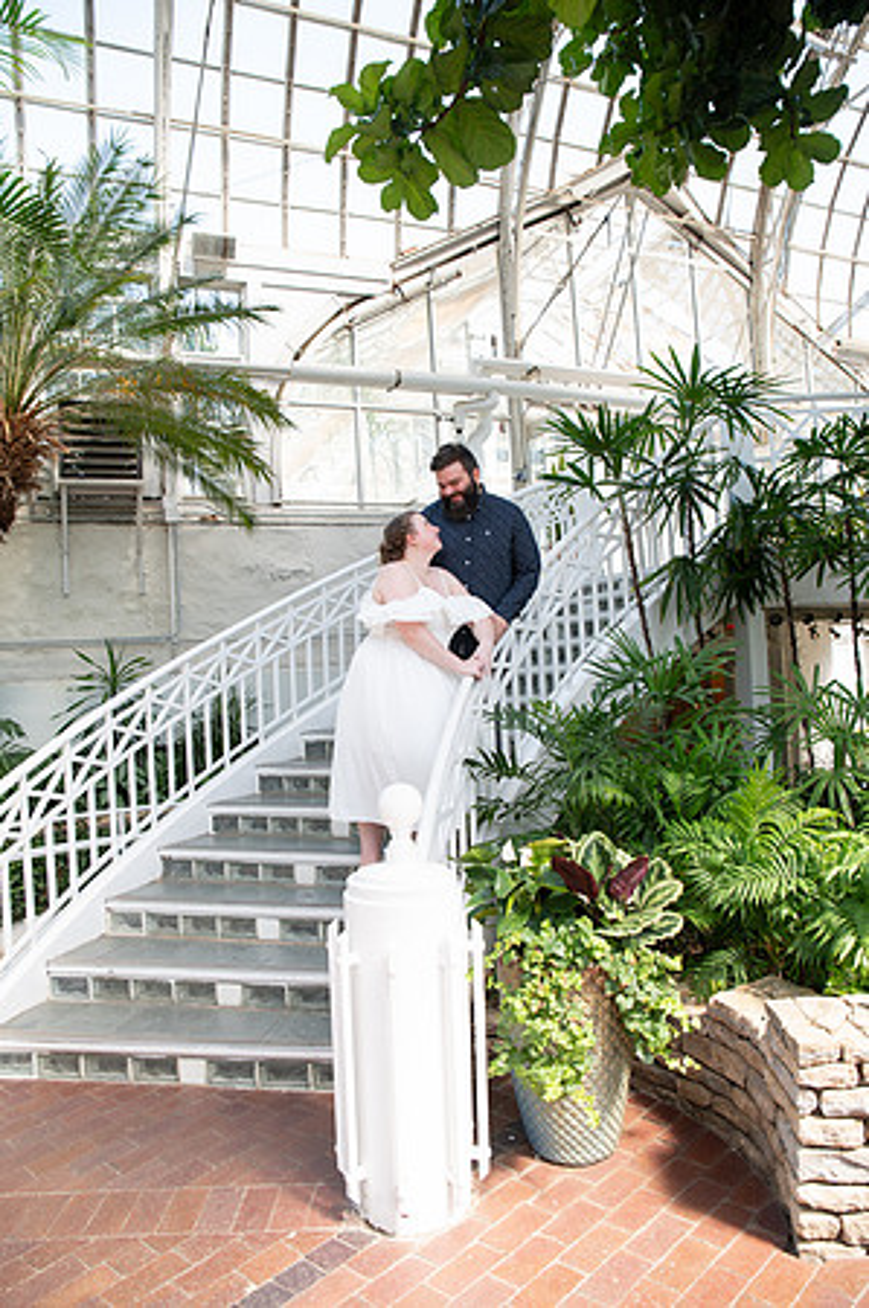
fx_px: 871
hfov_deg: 53.0
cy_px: 654
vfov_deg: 73.8
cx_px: 434
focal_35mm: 24
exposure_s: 1/125
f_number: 3.5
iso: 200
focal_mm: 24
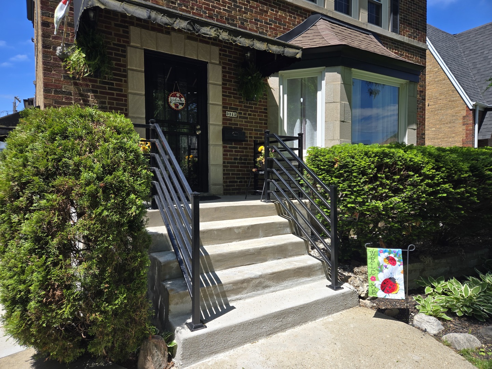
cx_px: 246
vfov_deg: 58.9
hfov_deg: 73.9
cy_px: 184
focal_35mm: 23
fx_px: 327
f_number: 1.8
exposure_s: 1/1078
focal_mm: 5.4
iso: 25
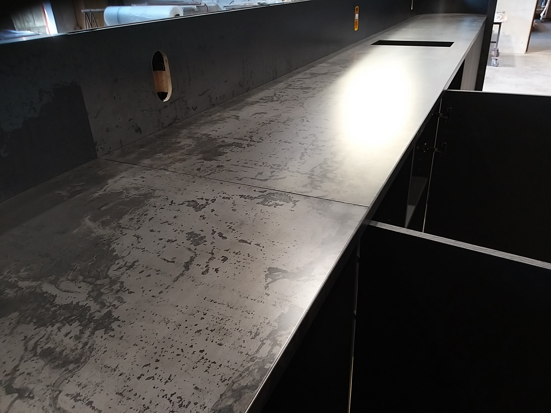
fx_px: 430
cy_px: 206
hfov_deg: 65.3
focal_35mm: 27
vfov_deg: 51.4
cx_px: 276
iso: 100
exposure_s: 1/25
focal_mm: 3.93
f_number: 1.7
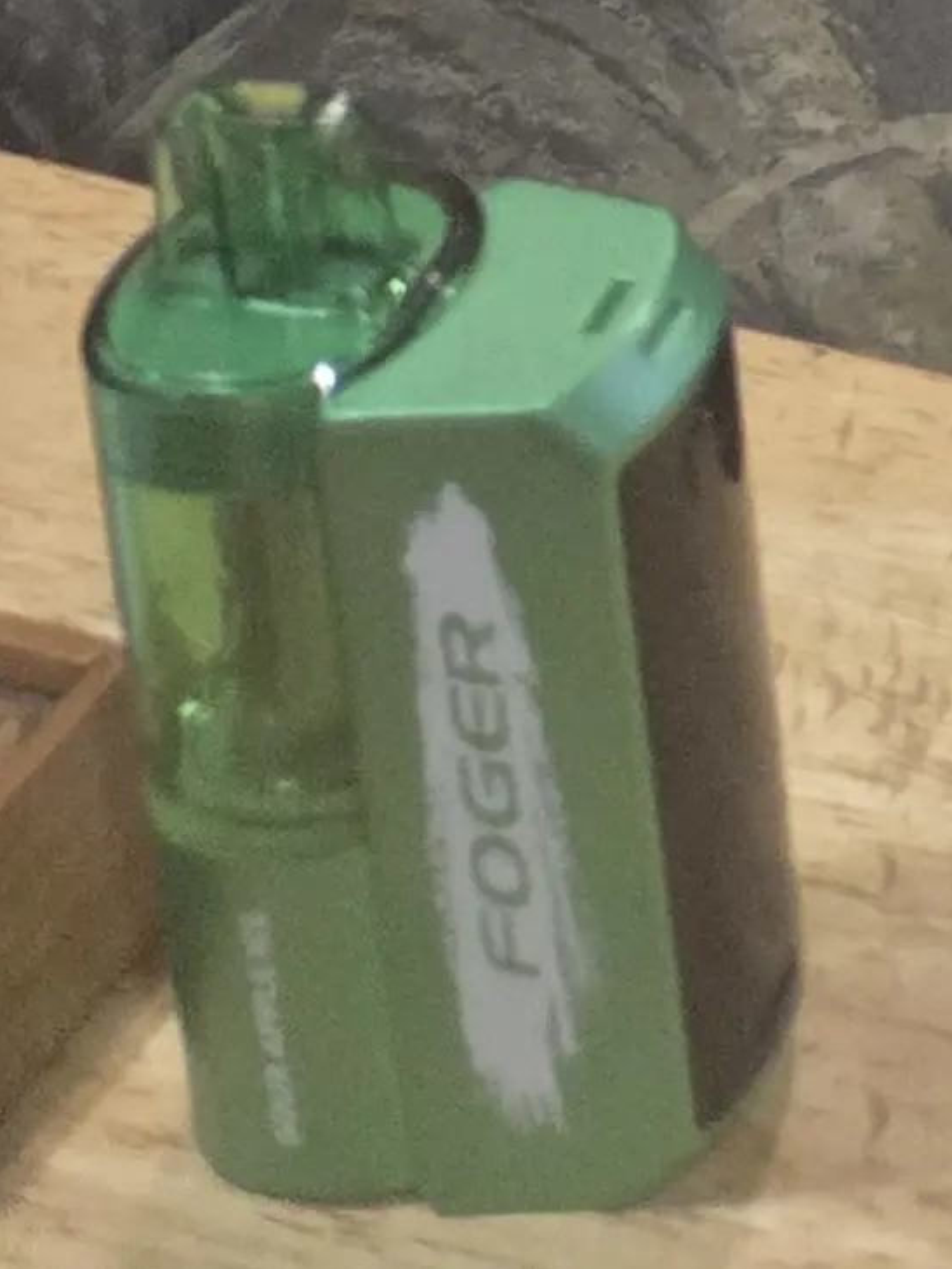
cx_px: 2561
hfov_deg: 9.8
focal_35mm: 126
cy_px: -2197
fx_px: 4618
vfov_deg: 11.4
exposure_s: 1/40
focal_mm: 5.4
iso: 1250
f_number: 1.8
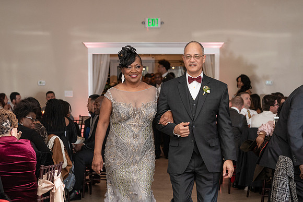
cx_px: 173
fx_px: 807
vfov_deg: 14.3
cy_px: 99
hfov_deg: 21.2
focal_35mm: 96
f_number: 4
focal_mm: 71
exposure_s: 1/200
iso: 800
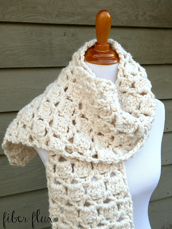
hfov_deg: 37.7
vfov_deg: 49.0
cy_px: 114
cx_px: 86
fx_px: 252
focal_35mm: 38
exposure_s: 1/160
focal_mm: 19
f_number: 5.6
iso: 200
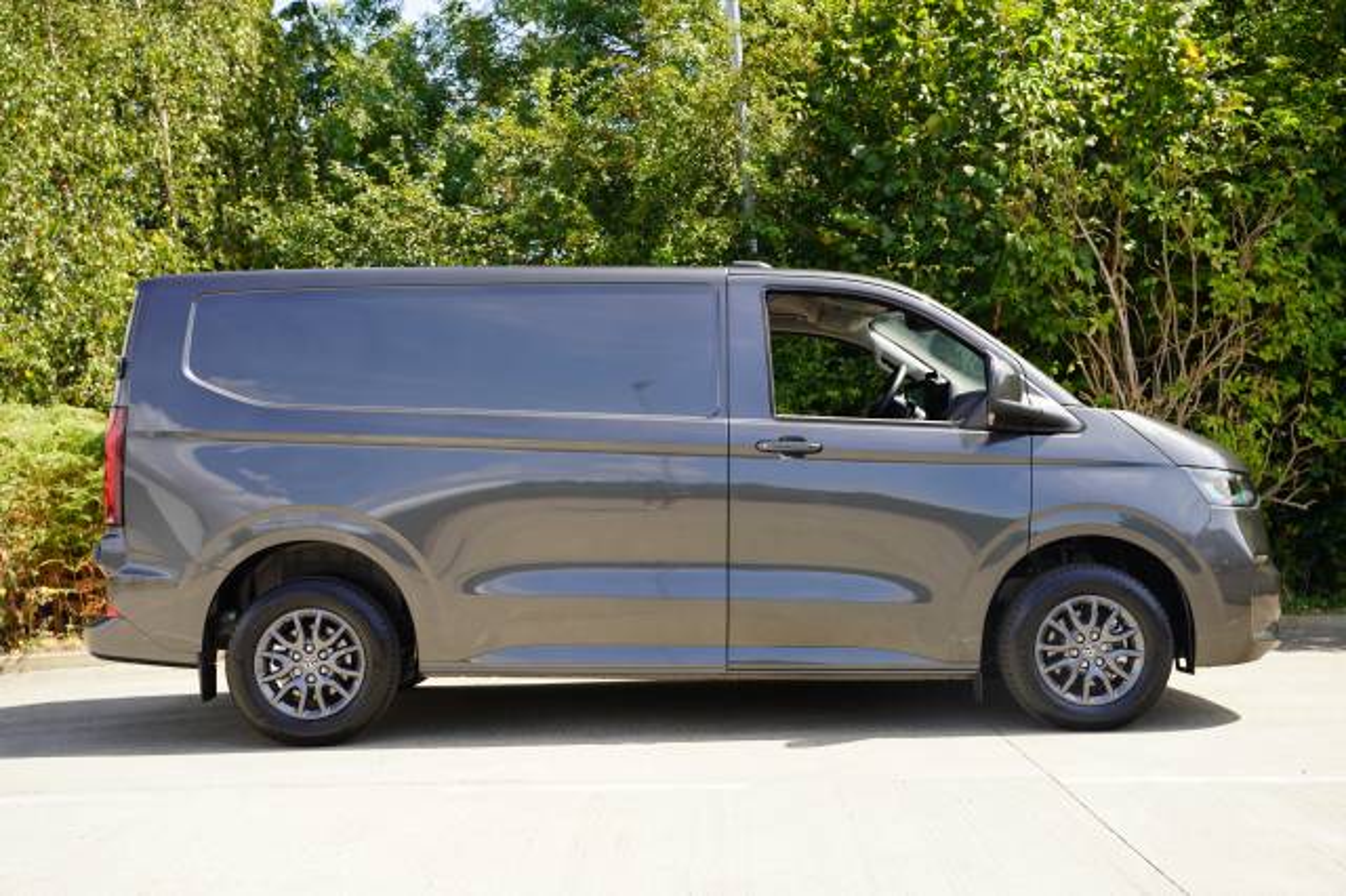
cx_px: 673
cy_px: 448
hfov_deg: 46.6
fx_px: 1562
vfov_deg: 32.0
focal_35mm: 42
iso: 100
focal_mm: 41.8
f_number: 5
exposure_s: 1/125
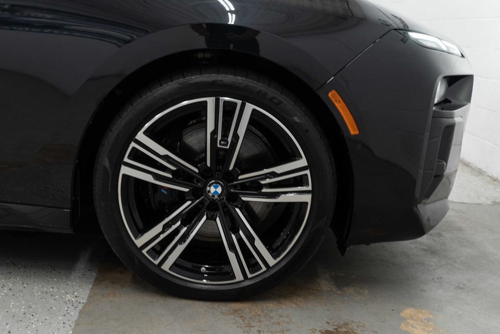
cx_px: 250
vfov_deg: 31.9
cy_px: 167
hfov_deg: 46.4
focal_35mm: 42
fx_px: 583
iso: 250
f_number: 3.2
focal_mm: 28
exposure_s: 1/40
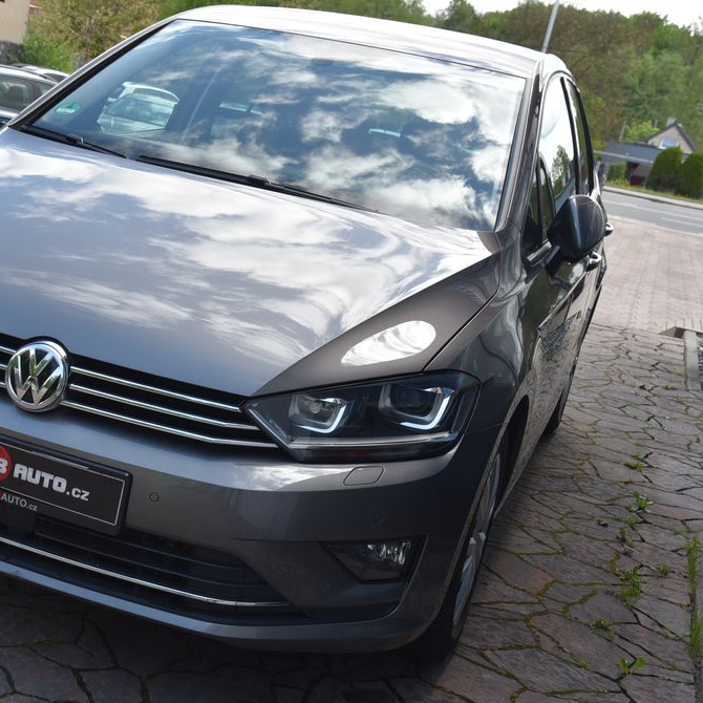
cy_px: 349
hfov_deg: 32.3
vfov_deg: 32.8
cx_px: 195
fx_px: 1195
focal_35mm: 52
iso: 500
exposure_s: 1/250
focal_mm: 40
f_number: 8
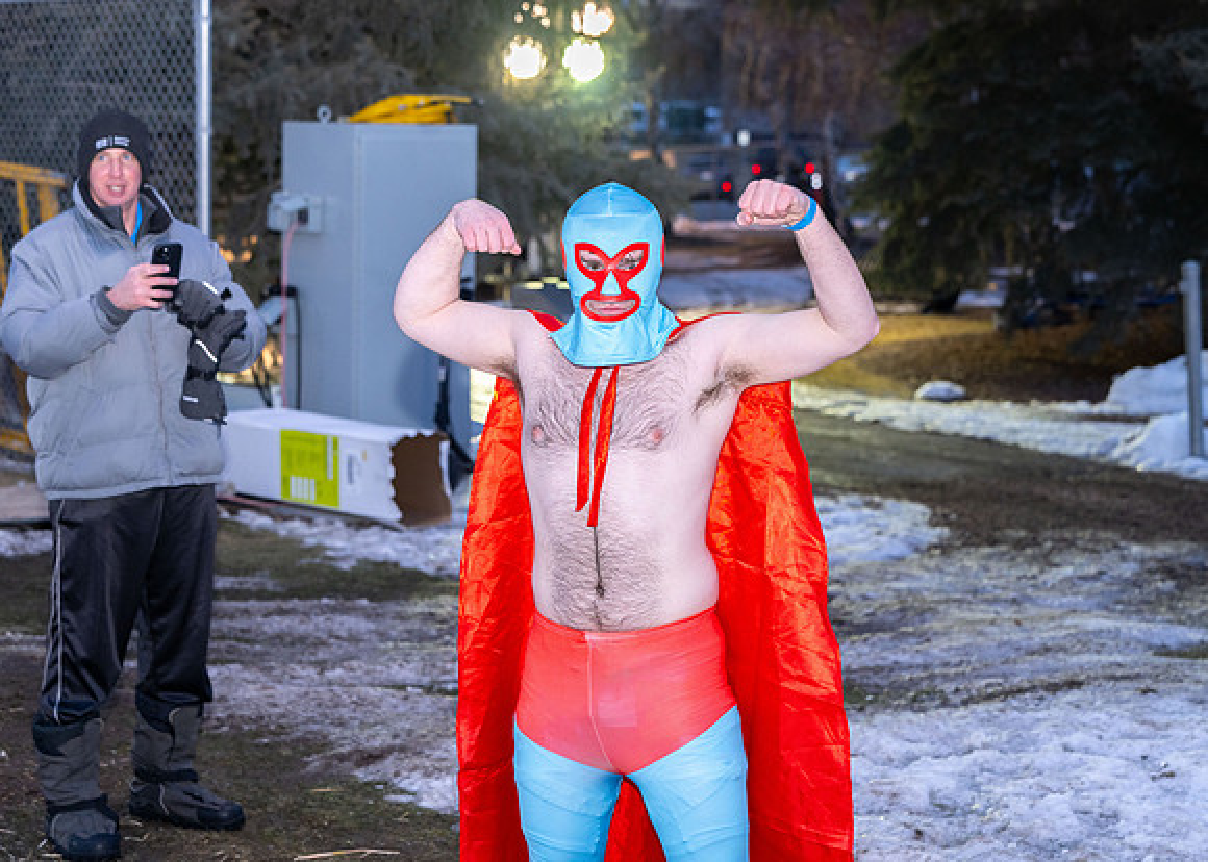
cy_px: 431
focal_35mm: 73
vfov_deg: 19.4
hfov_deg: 27.0
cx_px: 611
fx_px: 2516
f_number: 4.5
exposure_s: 1/200
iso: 640
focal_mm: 70
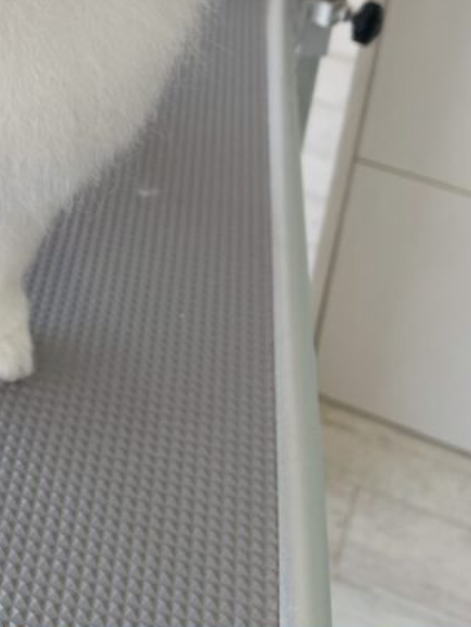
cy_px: -145
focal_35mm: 63
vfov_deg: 26.8
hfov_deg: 22.3
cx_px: -22
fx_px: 1142
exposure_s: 1/649
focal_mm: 5.1
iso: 32
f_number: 1.6
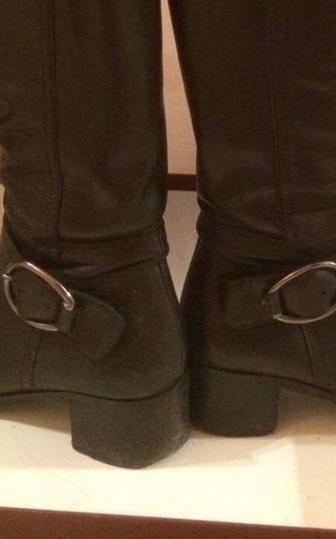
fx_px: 836
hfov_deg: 22.6
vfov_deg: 33.8
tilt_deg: -17.1
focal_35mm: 57
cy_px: 56
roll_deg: -1.6
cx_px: 224
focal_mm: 4.15
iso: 640
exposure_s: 1/17
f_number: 2.2
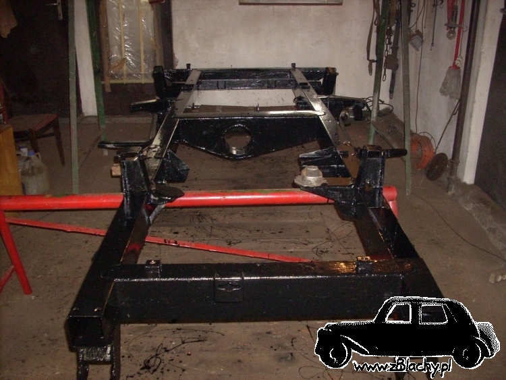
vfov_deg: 38.7
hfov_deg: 50.1
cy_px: 190
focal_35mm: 37
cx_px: 253
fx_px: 541
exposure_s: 1/60
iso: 400
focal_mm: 6.2
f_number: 2.8
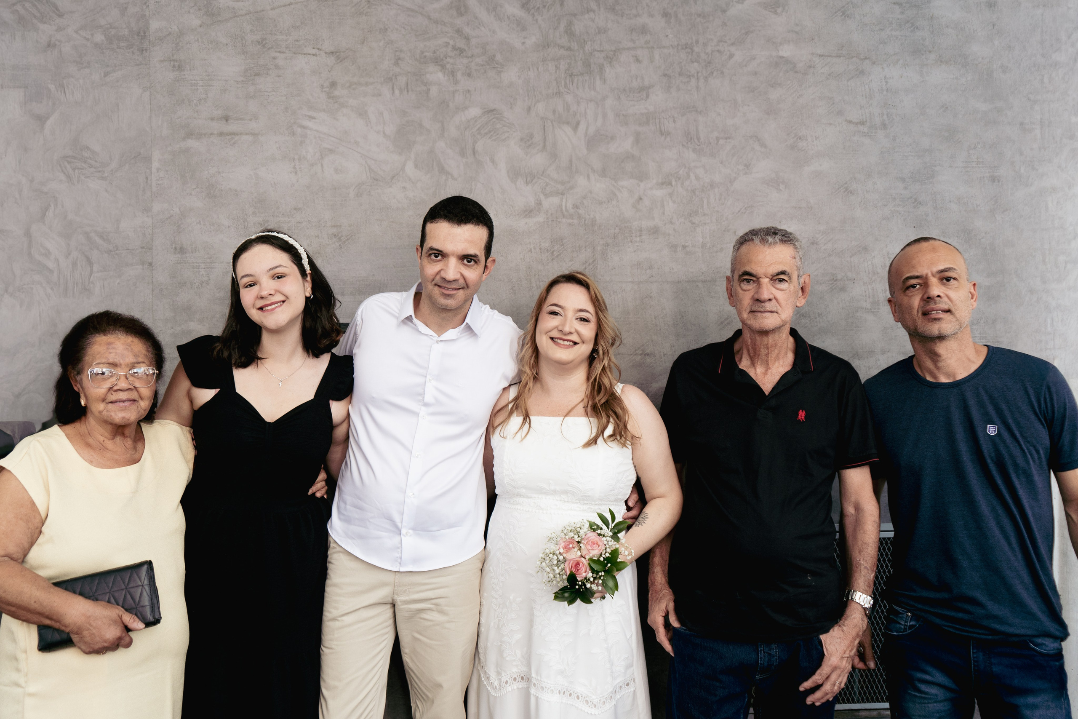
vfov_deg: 46.4
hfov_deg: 65.5
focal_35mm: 28
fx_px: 838
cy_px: 360
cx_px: 539
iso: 320
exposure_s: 1/160
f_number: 4.5
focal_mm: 28
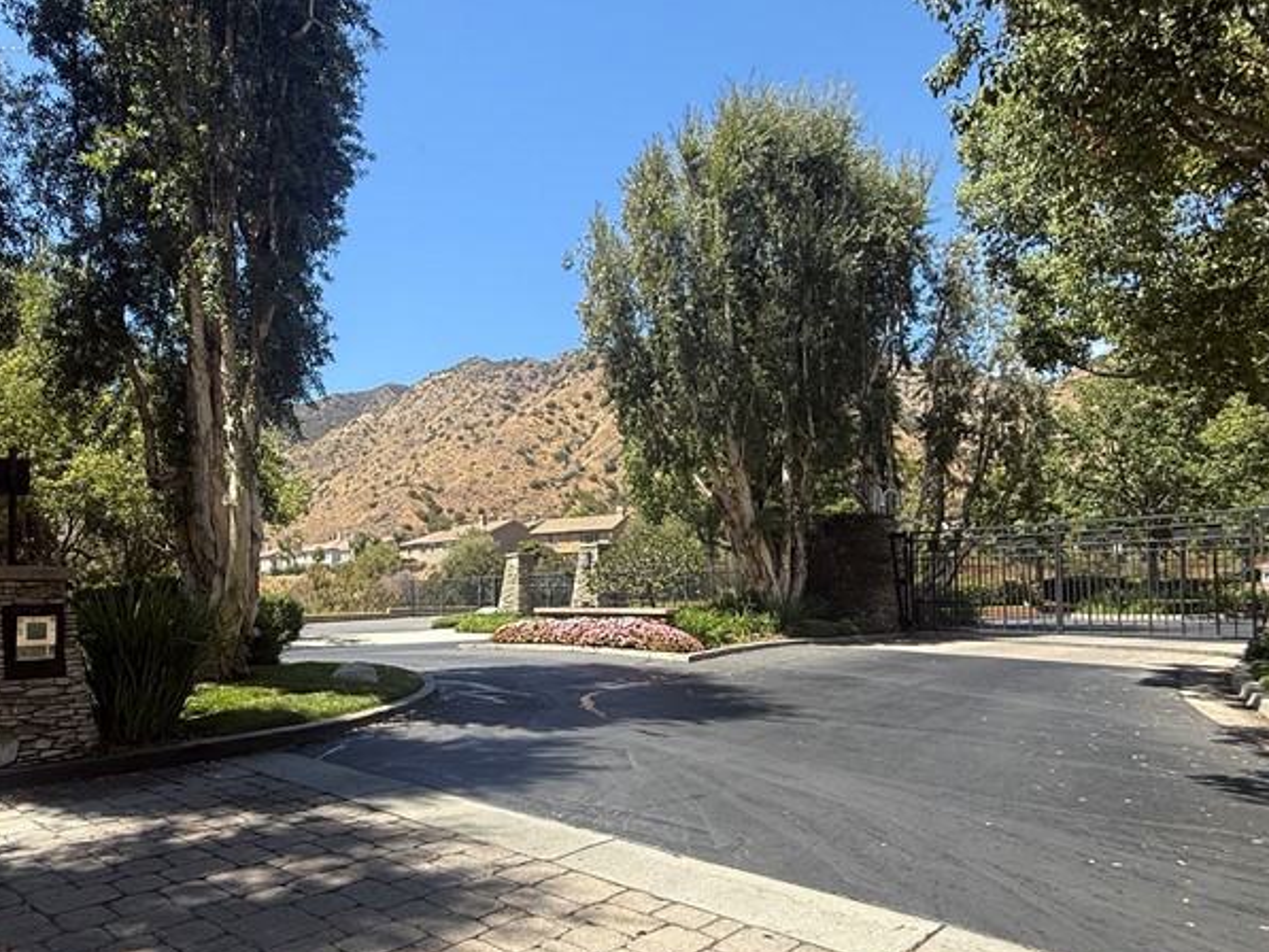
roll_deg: -0.2
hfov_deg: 70.2
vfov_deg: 56.4
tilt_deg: +1.7
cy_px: 574
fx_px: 880
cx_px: 459
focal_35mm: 24
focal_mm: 2.22
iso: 50
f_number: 2.2
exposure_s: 1/970
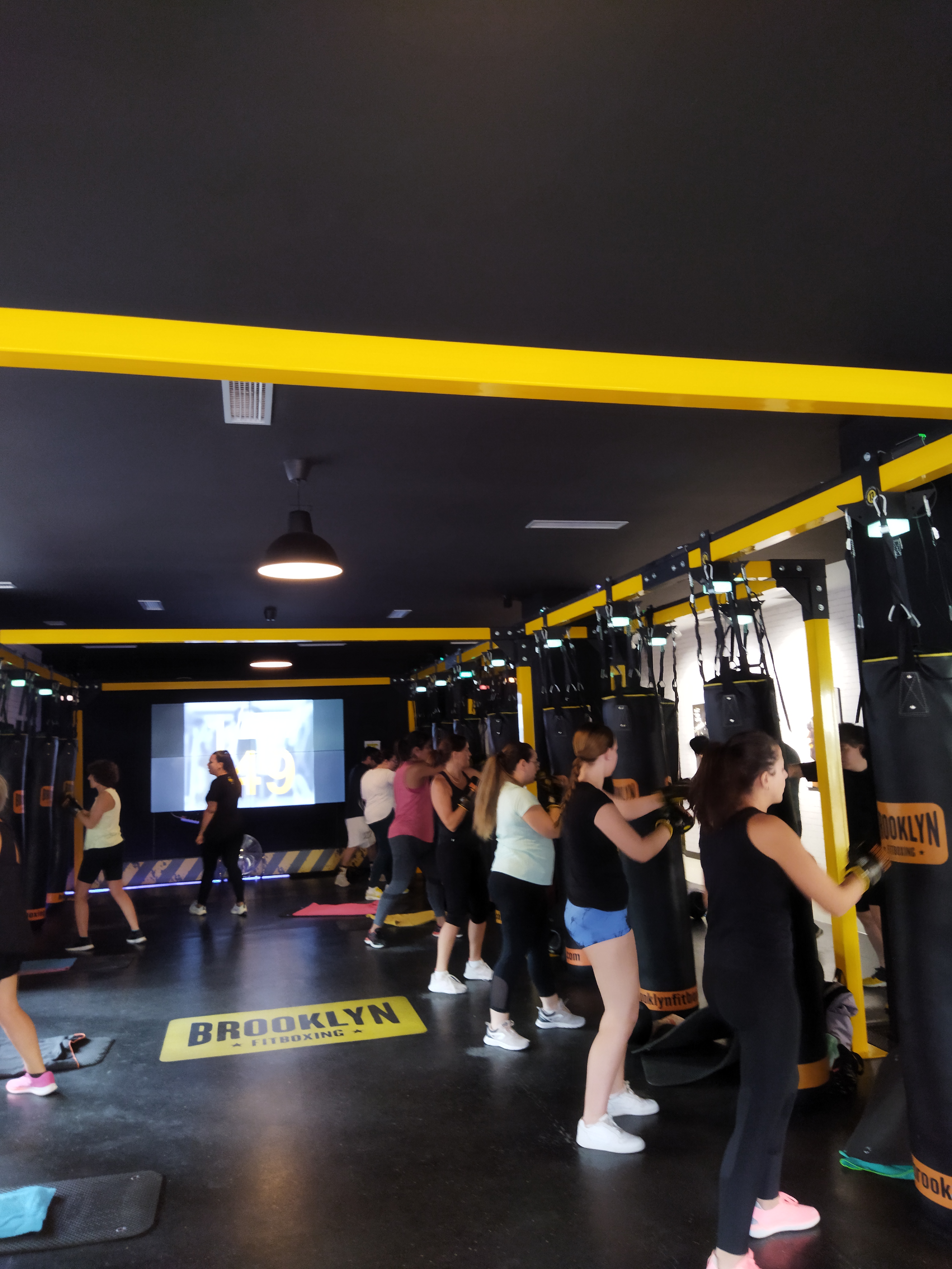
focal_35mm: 27
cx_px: 476
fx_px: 990
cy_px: 634
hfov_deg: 51.4
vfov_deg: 65.3
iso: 265
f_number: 1.79
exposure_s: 1/33
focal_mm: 4.71
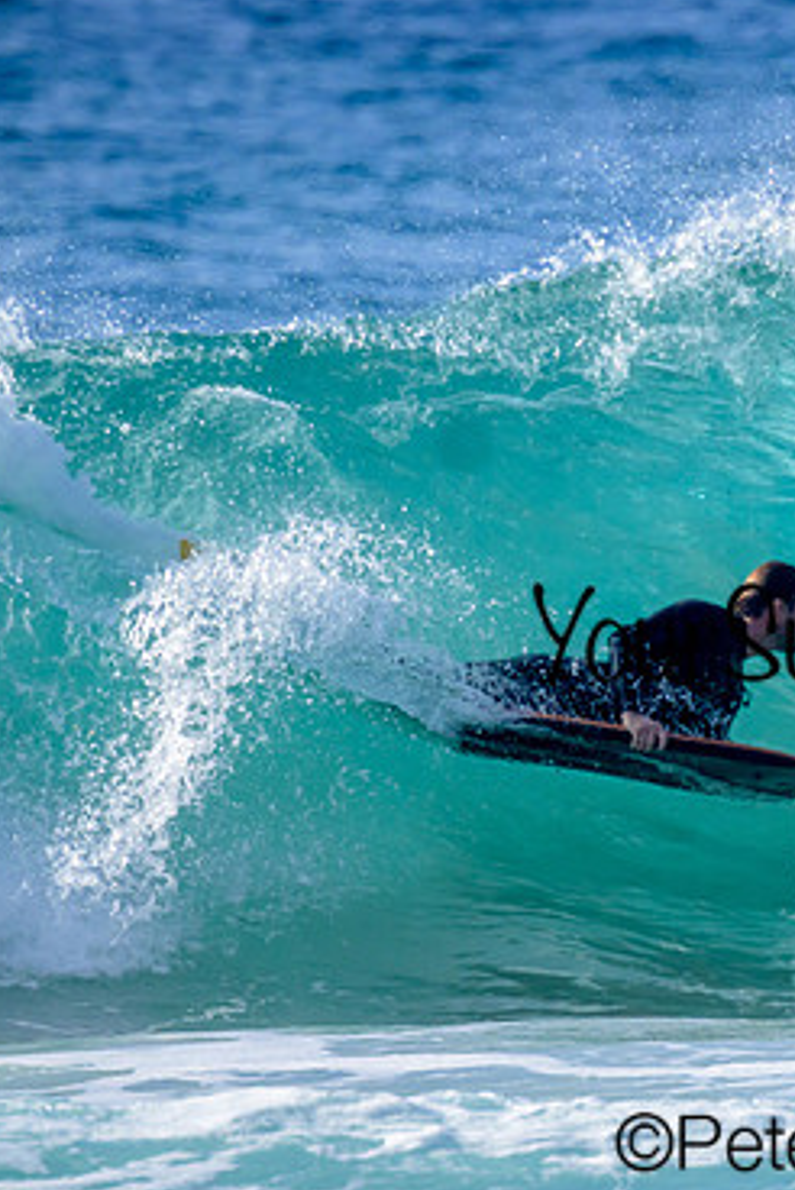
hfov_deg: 1.1
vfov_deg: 1.6
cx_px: 866
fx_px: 41656
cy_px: 606
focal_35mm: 1260
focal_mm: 800
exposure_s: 1/2000
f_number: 11
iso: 1250
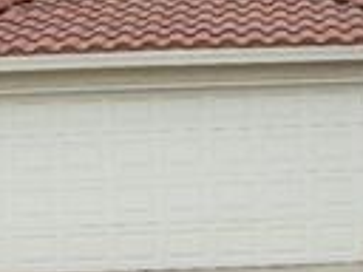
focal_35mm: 113
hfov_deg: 17.1
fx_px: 1185
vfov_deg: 13.1
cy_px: 92
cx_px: 335
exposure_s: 1/1250
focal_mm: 5.2
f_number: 3.3
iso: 125
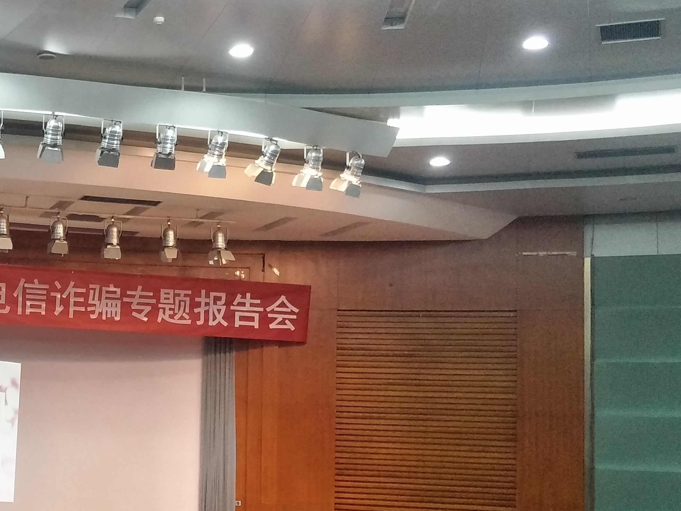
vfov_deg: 30.1
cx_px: 30
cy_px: 325
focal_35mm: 48
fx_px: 944
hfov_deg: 36.4
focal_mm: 3.79
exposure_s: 1/33
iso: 396
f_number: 1.7
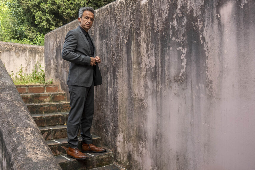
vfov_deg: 34.2
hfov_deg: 49.6
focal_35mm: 39
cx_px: 125
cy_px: 79
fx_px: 276
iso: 320
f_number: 2.8
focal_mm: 24.2
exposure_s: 1/400
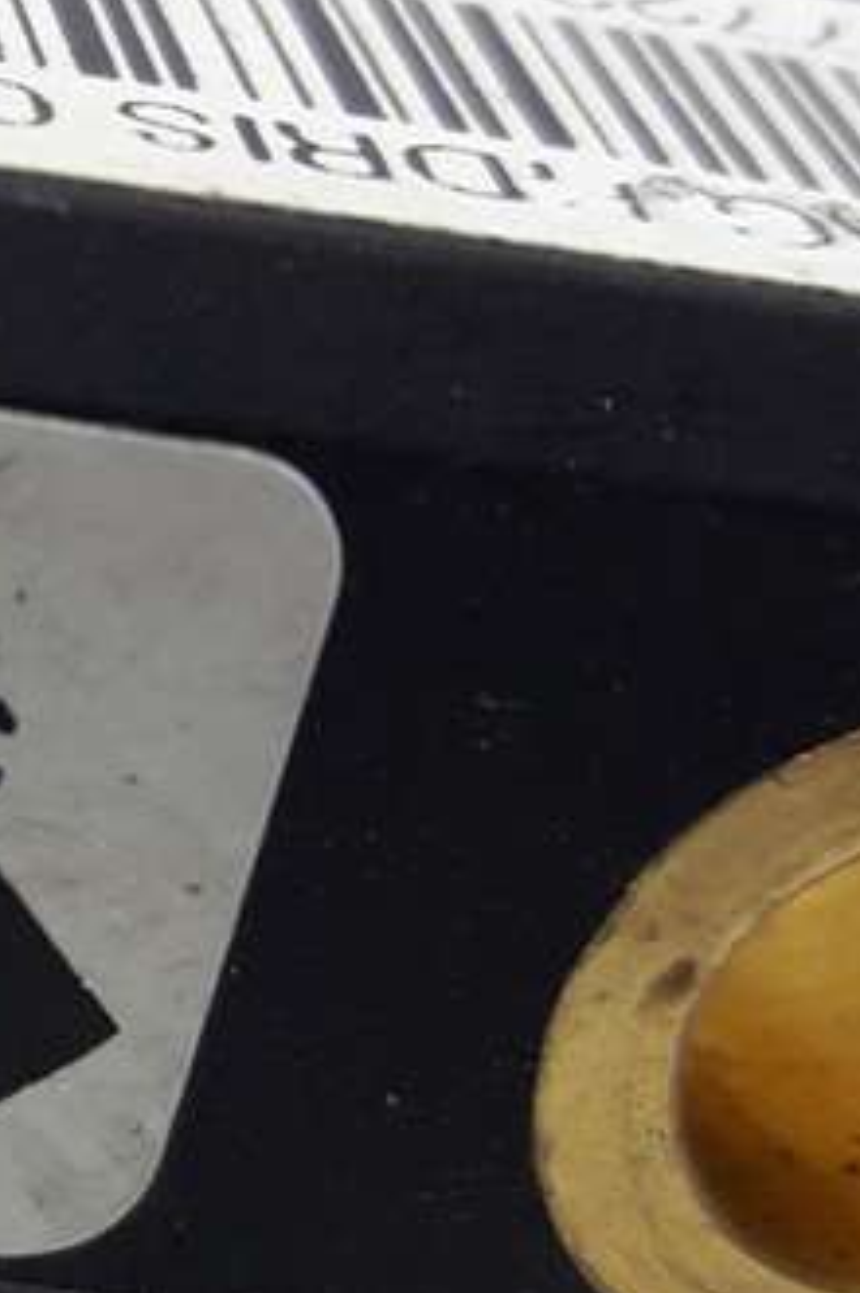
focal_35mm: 109
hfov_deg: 11.4
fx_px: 3914
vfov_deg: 18.8
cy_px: 785
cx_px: -821
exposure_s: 1/33
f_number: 1.9
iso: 50
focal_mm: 3.7
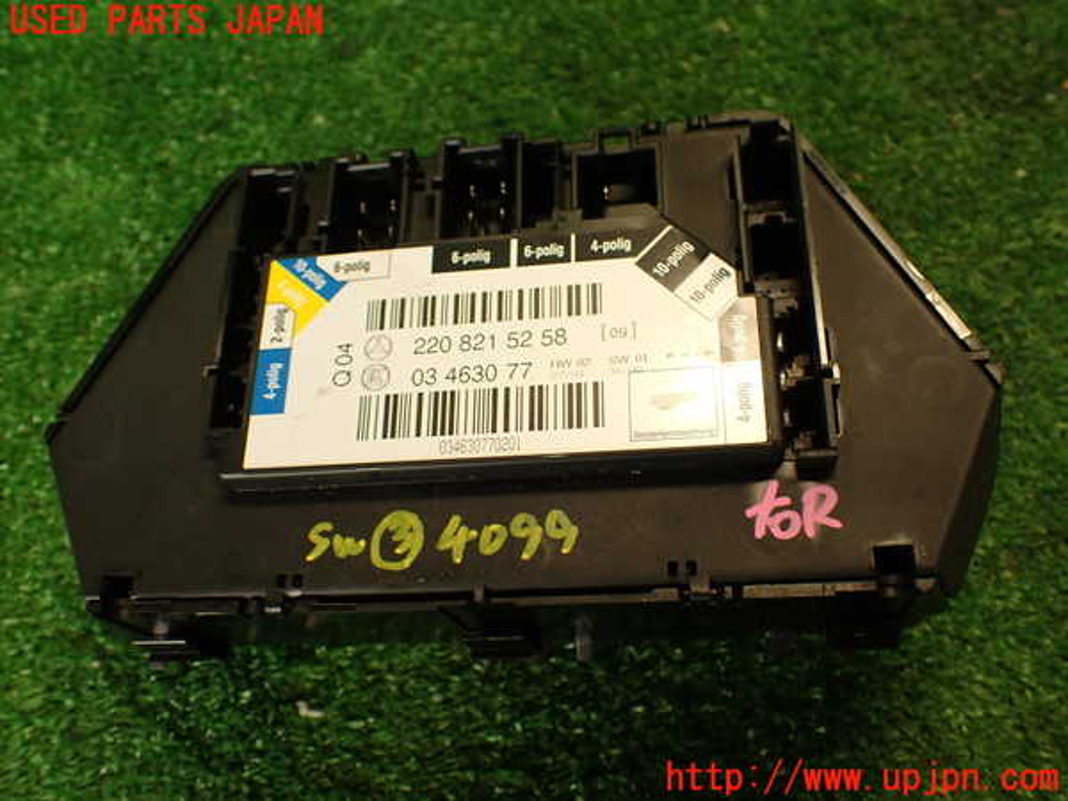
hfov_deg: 56.8
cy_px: 400
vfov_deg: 44.2
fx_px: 987
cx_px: 534
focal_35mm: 32
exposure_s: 1/40
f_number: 2.4
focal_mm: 5.79
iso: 200
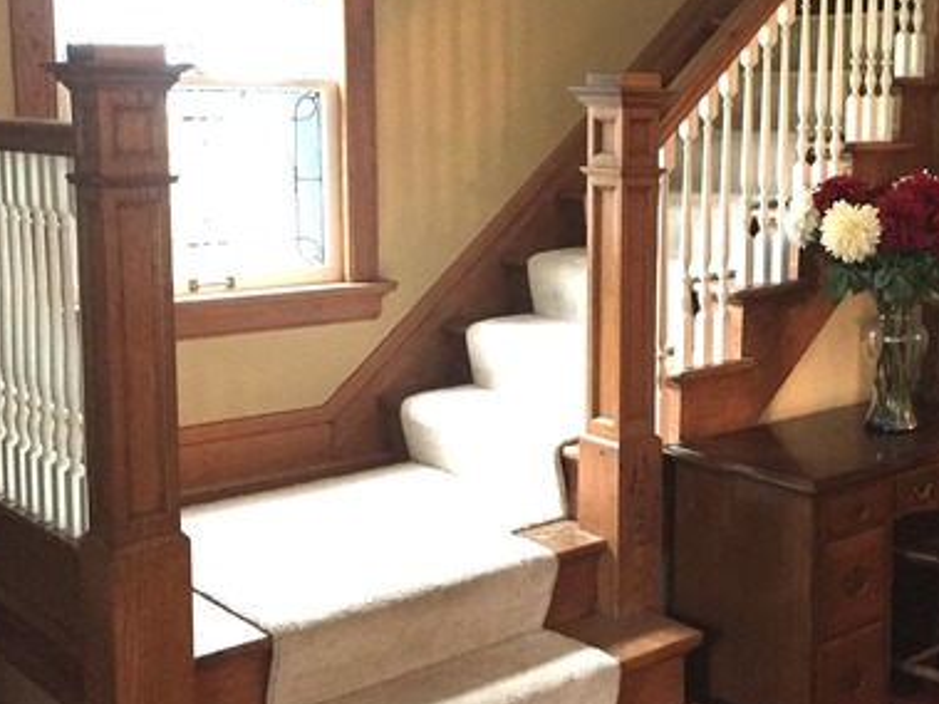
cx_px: 639
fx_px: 1329
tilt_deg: -7.4
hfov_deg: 38.4
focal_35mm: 49
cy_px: 245
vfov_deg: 29.5
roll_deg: +0.7
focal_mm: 4.15
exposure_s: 1/30
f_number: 2.2
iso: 320
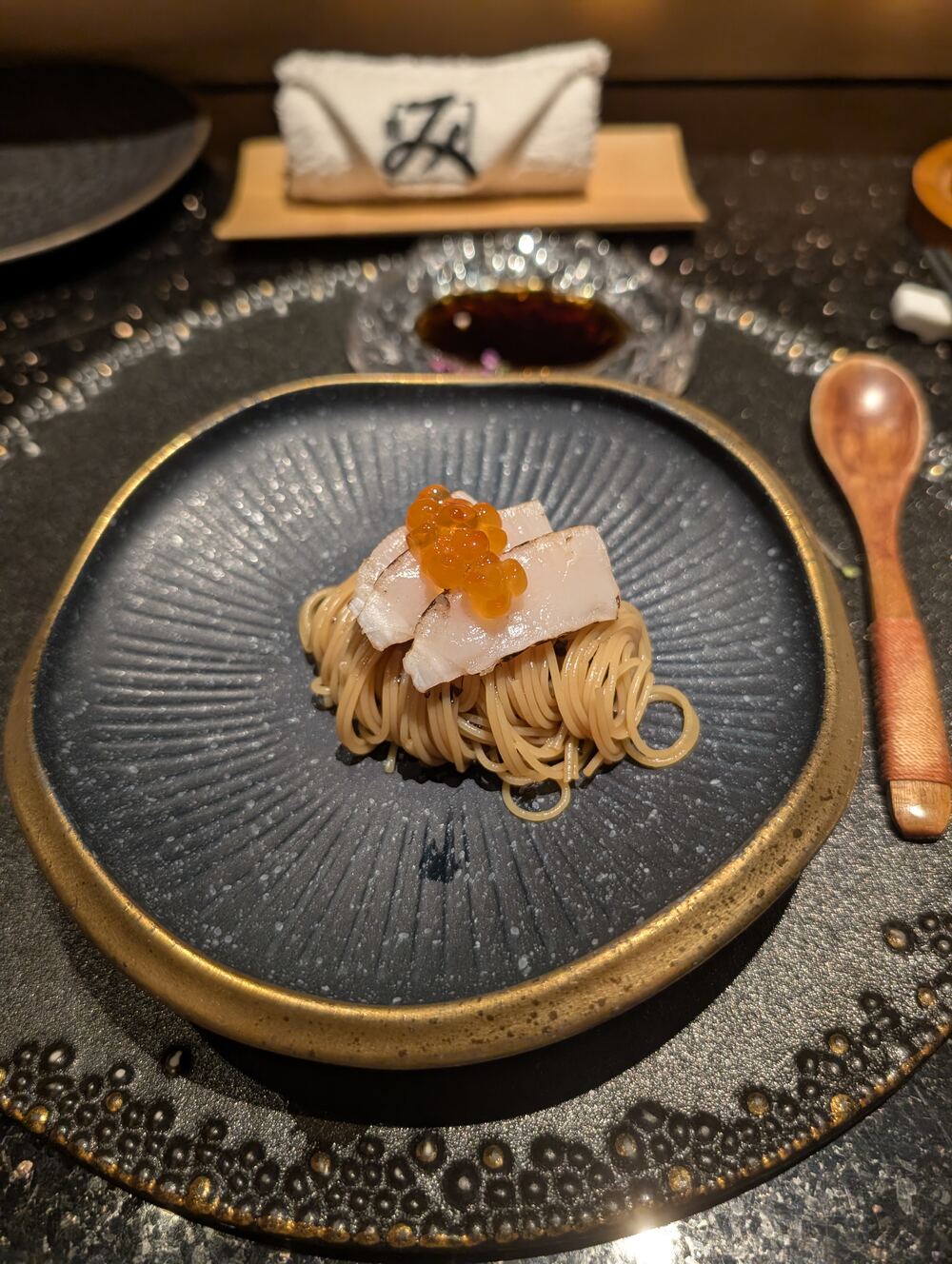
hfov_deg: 56.9
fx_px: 878
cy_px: 632
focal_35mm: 24
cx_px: 476
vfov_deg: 71.5
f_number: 1.68
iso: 471
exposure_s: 1/122
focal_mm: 6.9
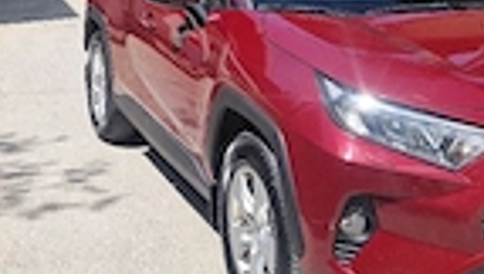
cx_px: 200
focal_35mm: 70
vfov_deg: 17.2
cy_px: 51
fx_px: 900
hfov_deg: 30.0
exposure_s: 1/1667
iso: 50
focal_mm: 5.4
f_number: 1.8
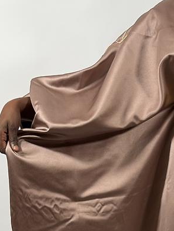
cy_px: 220
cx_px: 227
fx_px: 985
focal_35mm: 147
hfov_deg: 9.9
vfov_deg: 13.3
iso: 100
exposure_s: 1/100
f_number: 1.78
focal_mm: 6.76
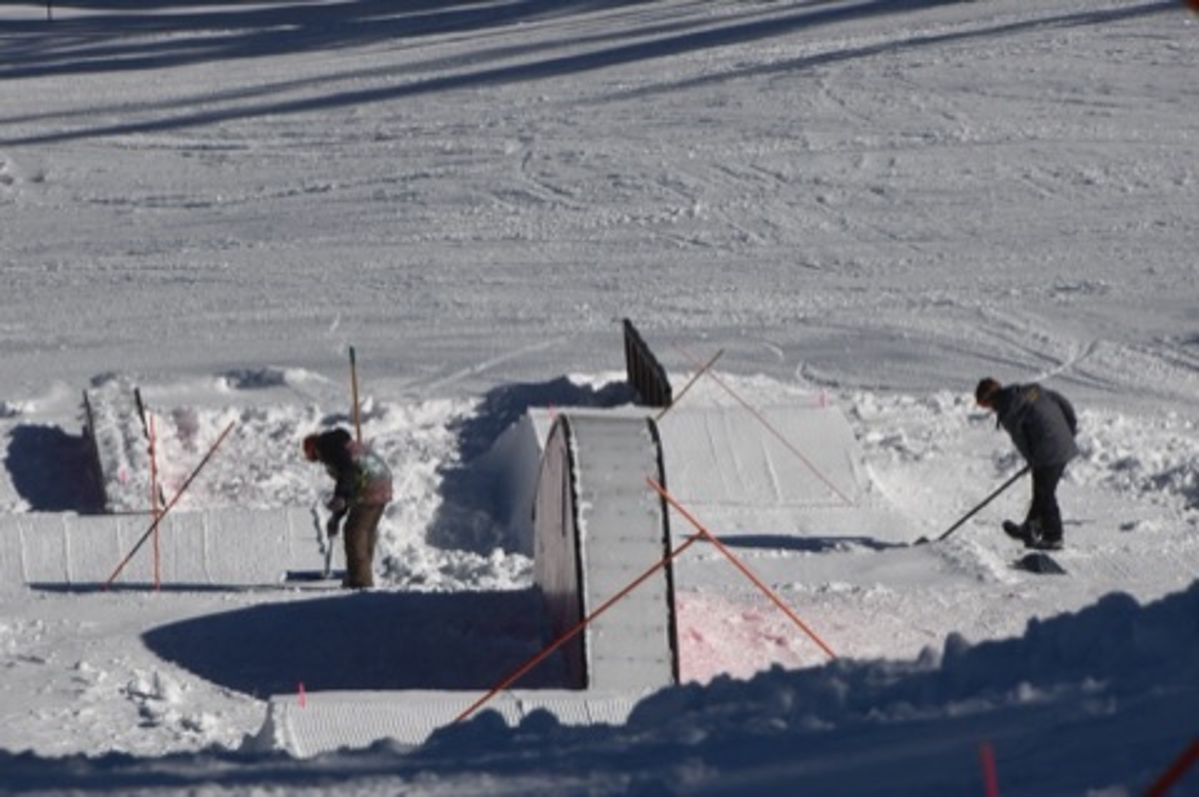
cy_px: 398
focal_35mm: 450
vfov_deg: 3.0
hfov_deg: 4.6
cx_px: 600
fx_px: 14972
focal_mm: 300
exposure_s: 1/1250
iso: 400
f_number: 14
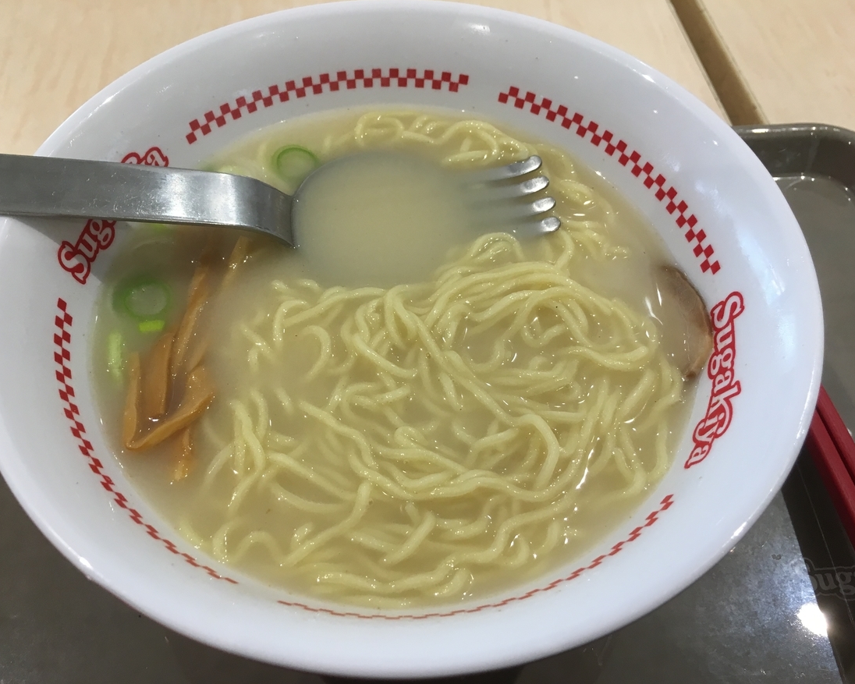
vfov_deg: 47.1
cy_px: 344
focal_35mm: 31
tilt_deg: -57.0
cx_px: 394
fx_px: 785
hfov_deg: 57.1
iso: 32
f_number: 2.2
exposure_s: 1/30
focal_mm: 4.15
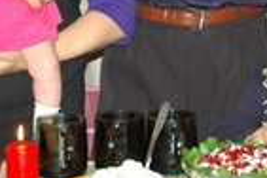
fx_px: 1148
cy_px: -90
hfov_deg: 13.3
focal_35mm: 155
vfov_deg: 8.7
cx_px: 138
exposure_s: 1/60
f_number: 4.5
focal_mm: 29
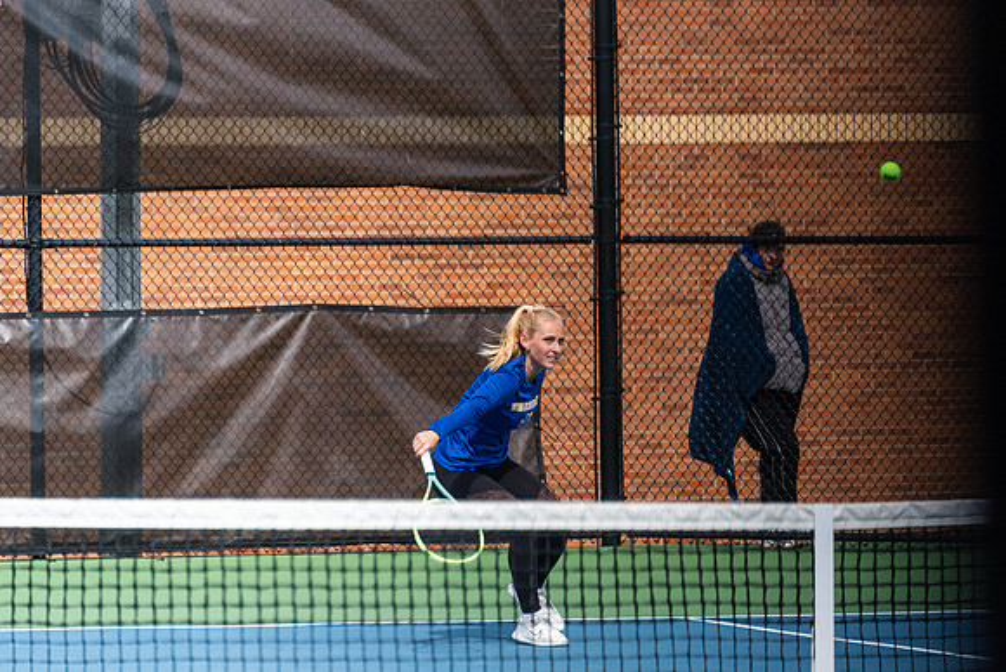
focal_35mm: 300
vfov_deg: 4.6
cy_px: 336
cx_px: 503
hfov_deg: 6.9
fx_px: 8385
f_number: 5.6
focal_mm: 300
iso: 640
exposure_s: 1/2500
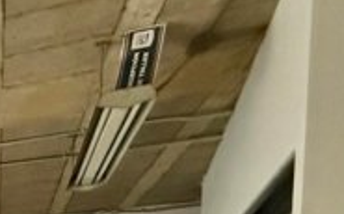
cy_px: 378
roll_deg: -0.2
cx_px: -205
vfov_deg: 19.4
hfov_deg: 25.7
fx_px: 477
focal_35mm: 51
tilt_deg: -2.9
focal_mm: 2.22
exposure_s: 1/60
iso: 1250
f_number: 2.2
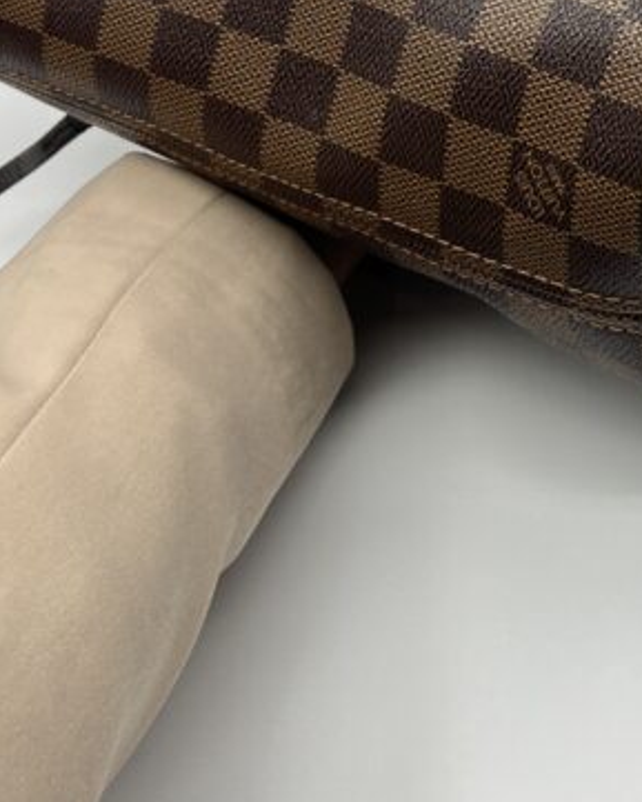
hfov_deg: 20.6
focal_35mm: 72
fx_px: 1709
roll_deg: +6.3
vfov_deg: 25.0
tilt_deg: -43.0
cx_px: 635
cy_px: -27
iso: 40
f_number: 1.5
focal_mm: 5.7
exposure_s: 1/100
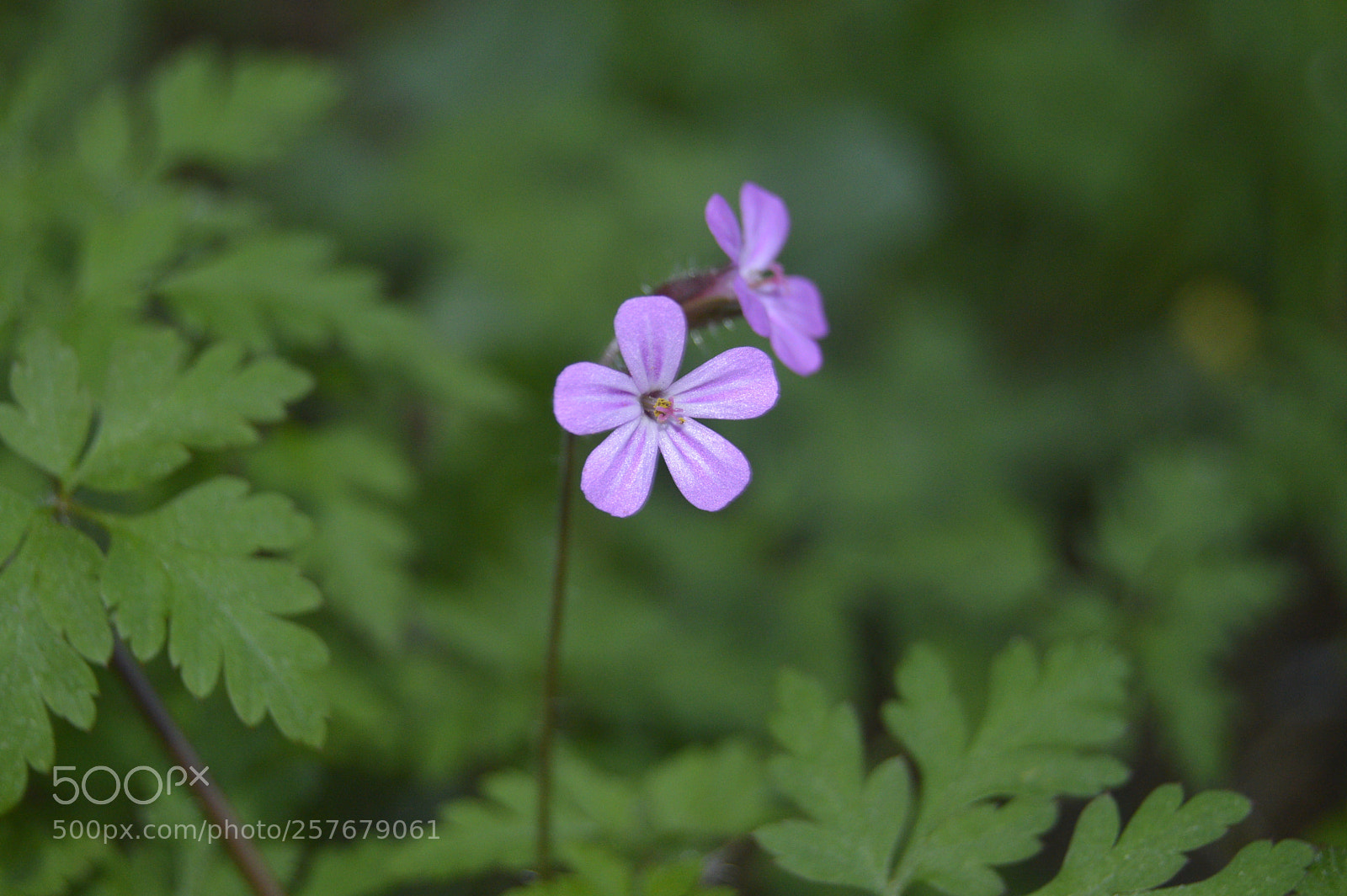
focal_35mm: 82
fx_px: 3084
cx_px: 674
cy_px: 448
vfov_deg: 16.5
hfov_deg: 24.6
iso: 800
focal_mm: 55
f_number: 5.6
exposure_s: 1/60
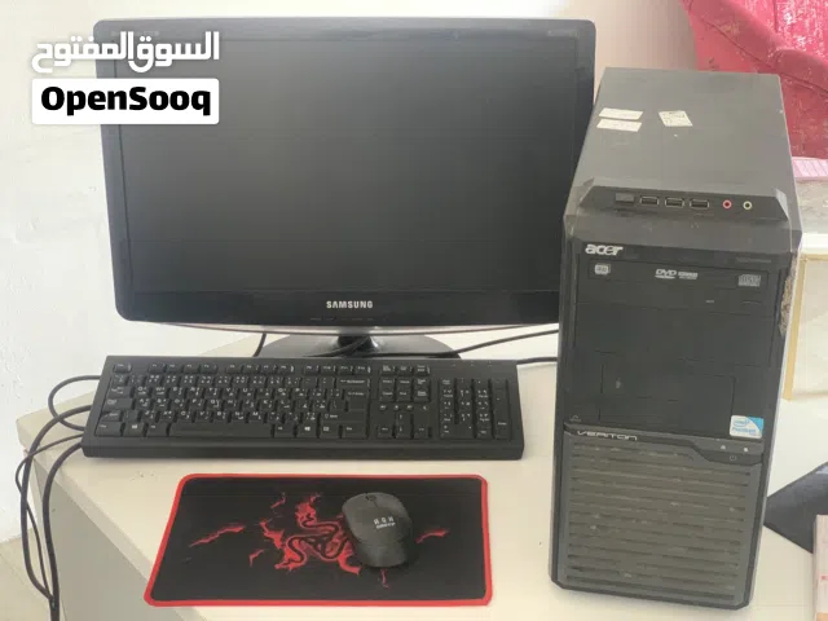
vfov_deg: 28.0
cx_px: 414
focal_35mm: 52
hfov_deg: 36.8
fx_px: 1244
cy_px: 310
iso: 200
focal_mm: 6
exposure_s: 1/60
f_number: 2.4
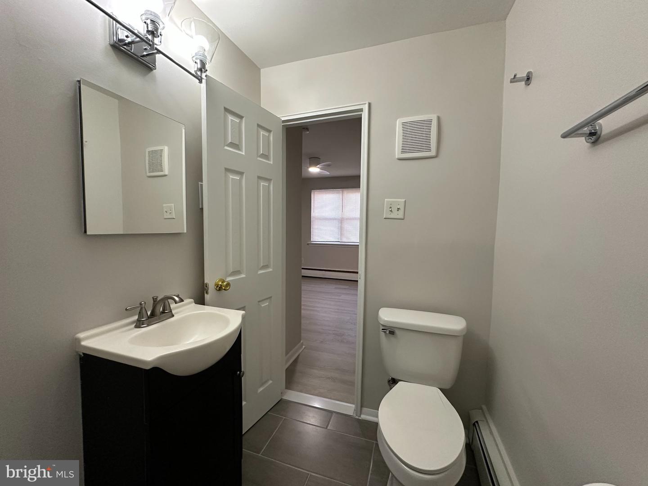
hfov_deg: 102.1
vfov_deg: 85.7
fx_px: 262
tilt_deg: -4.3
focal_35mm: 14
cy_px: 243
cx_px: 324
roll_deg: -0.8
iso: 250
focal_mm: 2.22
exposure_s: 1/120
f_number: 2.2
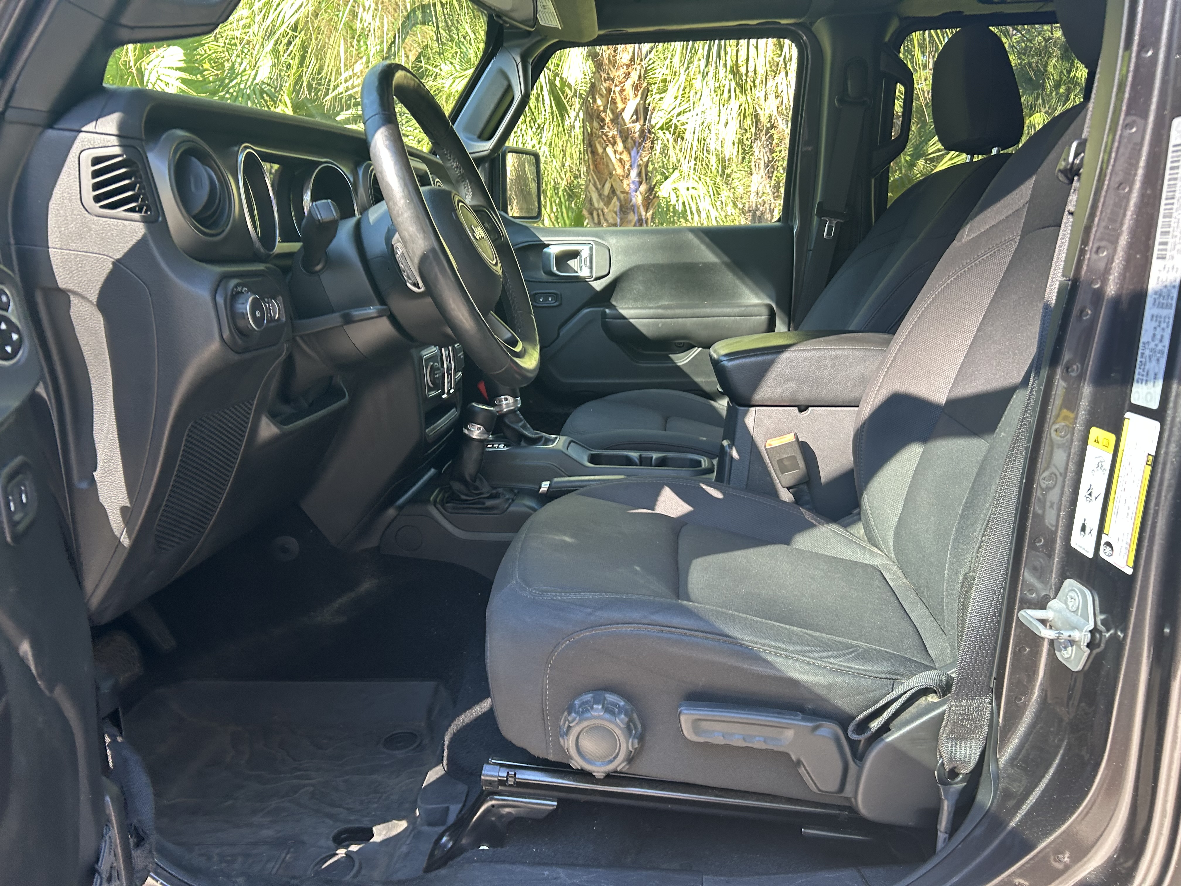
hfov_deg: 67.3
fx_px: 887
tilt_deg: -9.3
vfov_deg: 53.1
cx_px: 590
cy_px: 443
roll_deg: +0.2
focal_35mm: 26
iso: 80
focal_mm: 5.7
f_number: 1.5
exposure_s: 1/121
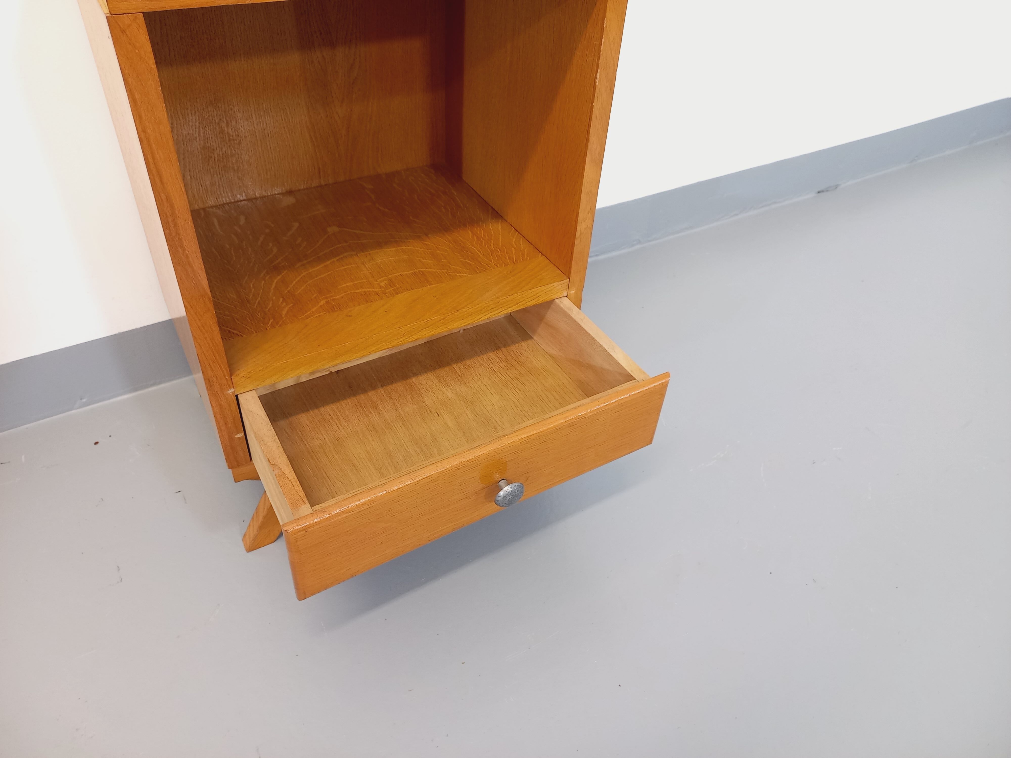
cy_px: 379
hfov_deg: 69.4
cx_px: 506
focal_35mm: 25
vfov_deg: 54.9
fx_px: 730
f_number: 1.8
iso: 320
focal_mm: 4.65
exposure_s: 1/49
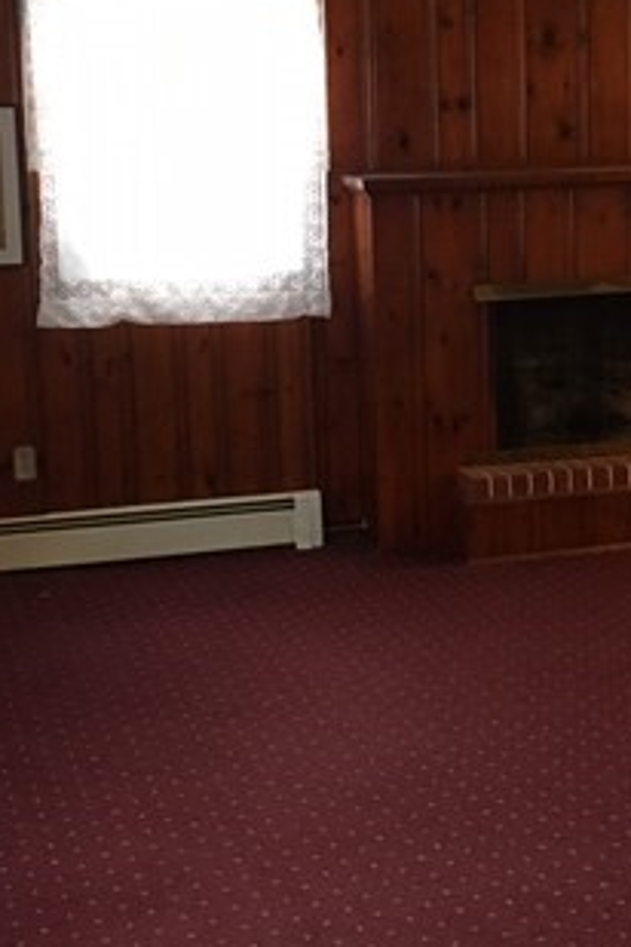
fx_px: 1972
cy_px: 328
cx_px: 600
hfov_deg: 17.8
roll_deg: +1.1
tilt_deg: -7.0
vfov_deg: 26.9
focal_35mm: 75
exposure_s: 1/30
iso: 200
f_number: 2.2
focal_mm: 4.15
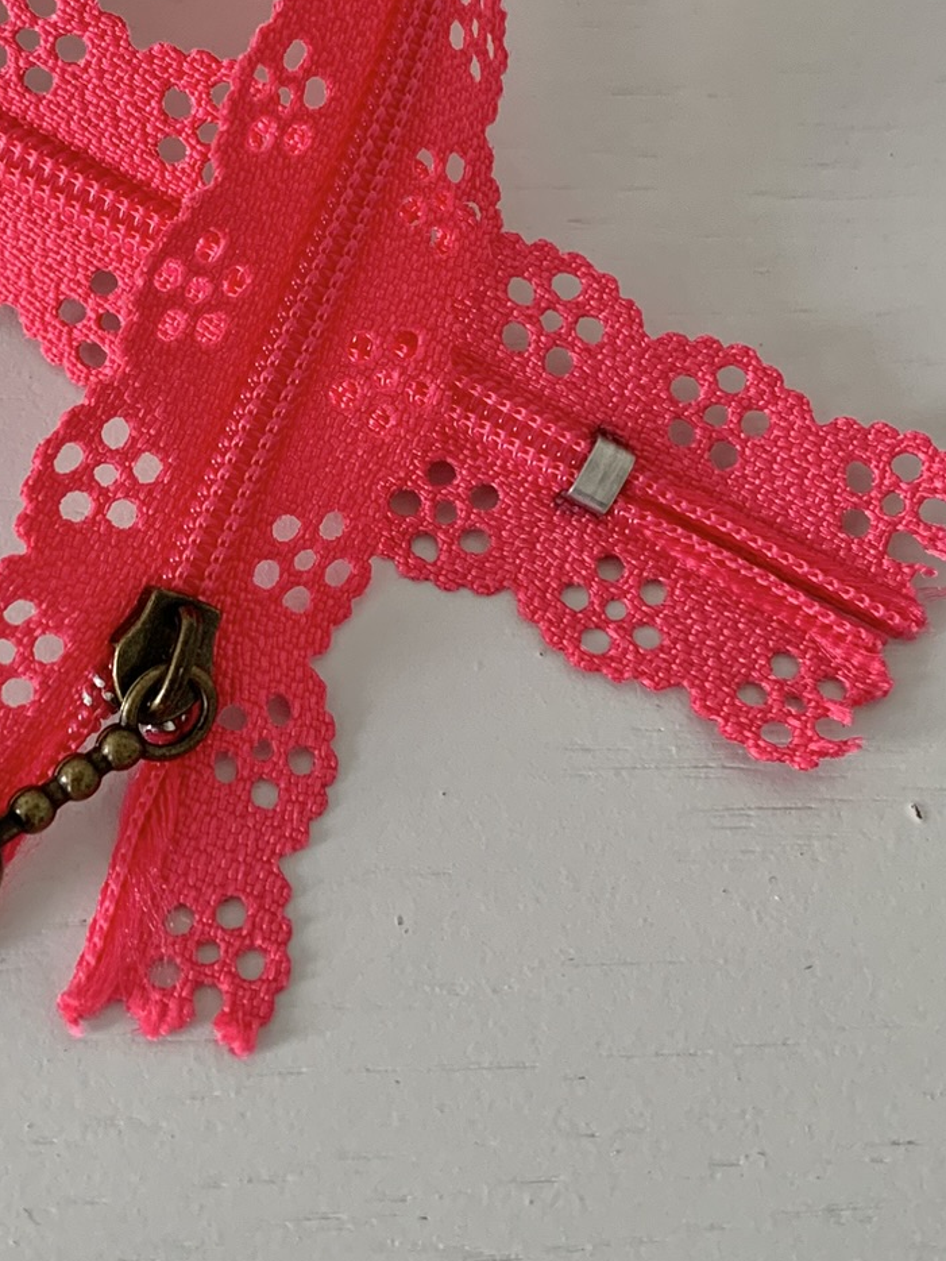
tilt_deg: -65.0
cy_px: 385
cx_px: 301
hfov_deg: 25.5
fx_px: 2076
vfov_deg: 33.4
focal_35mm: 57
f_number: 1.8
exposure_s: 1/70
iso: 100
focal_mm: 4.25
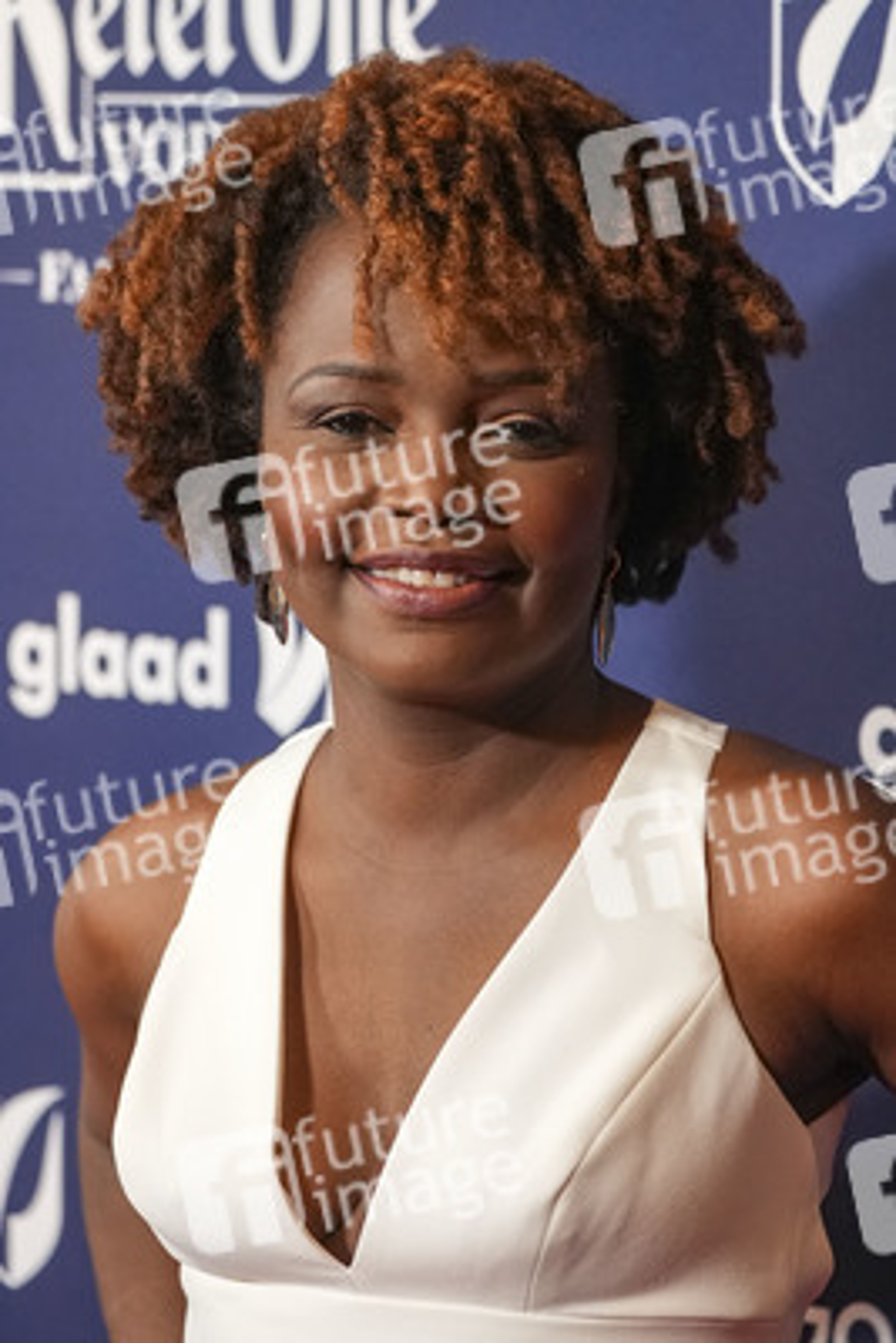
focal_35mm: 171
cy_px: 672
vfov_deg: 12.0
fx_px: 6378
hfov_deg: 8.0
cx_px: 448
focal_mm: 171
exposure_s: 1/320
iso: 10000
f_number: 5.6
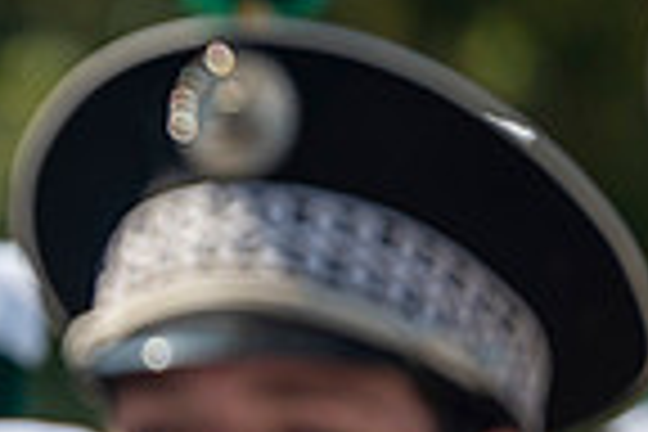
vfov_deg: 1.7
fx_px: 14543
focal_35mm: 808
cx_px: -508
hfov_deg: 2.5
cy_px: 540
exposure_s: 1/1600
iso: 100
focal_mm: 200
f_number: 2.8
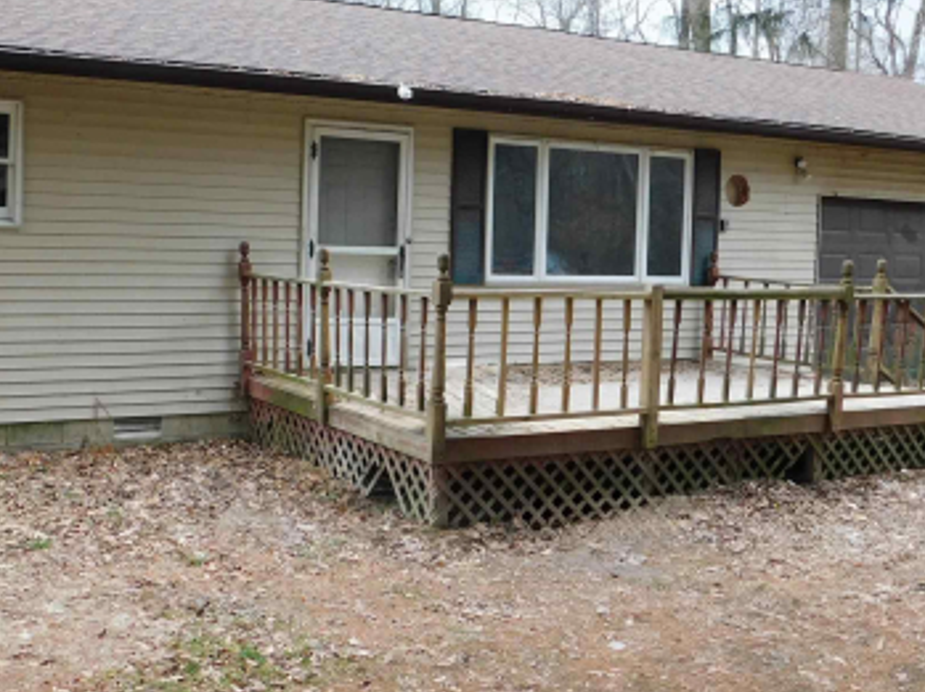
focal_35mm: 44
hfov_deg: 42.9
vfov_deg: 32.7
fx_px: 1175
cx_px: 394
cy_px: 286
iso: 125
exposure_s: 1/100
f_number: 3
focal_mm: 4
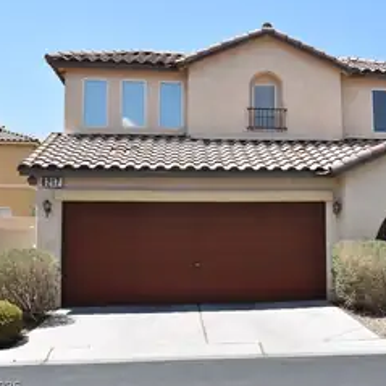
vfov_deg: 36.0
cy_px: 180
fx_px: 593
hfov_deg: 35.4
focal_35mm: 47
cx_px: 281
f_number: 9
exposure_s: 1/200
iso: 100
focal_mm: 22
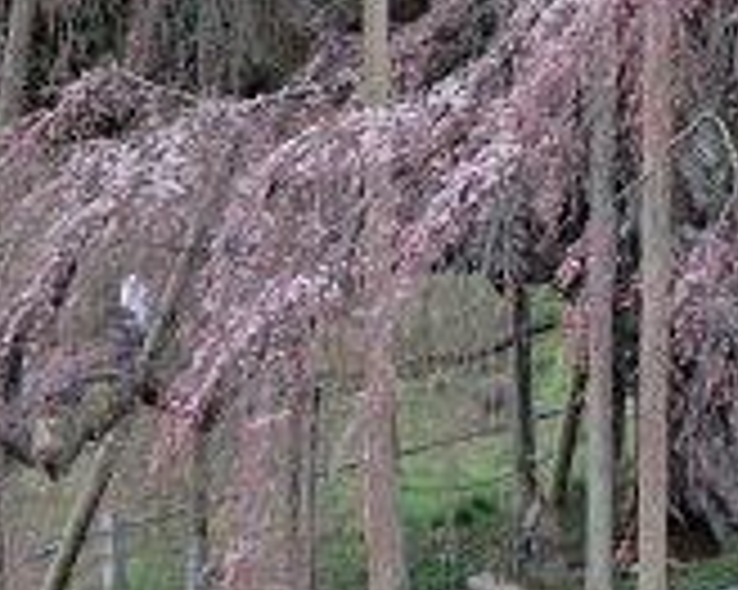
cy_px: -50
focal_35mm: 181
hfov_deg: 10.7
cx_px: 400
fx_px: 3945
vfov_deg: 8.5
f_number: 13
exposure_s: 1/640
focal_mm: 35
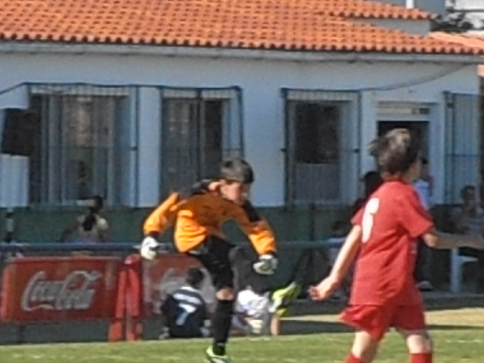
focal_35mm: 543
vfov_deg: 2.7
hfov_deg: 3.7
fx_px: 7591
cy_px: 314
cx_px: 259
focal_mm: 35.05
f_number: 15
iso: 400
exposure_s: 1/160
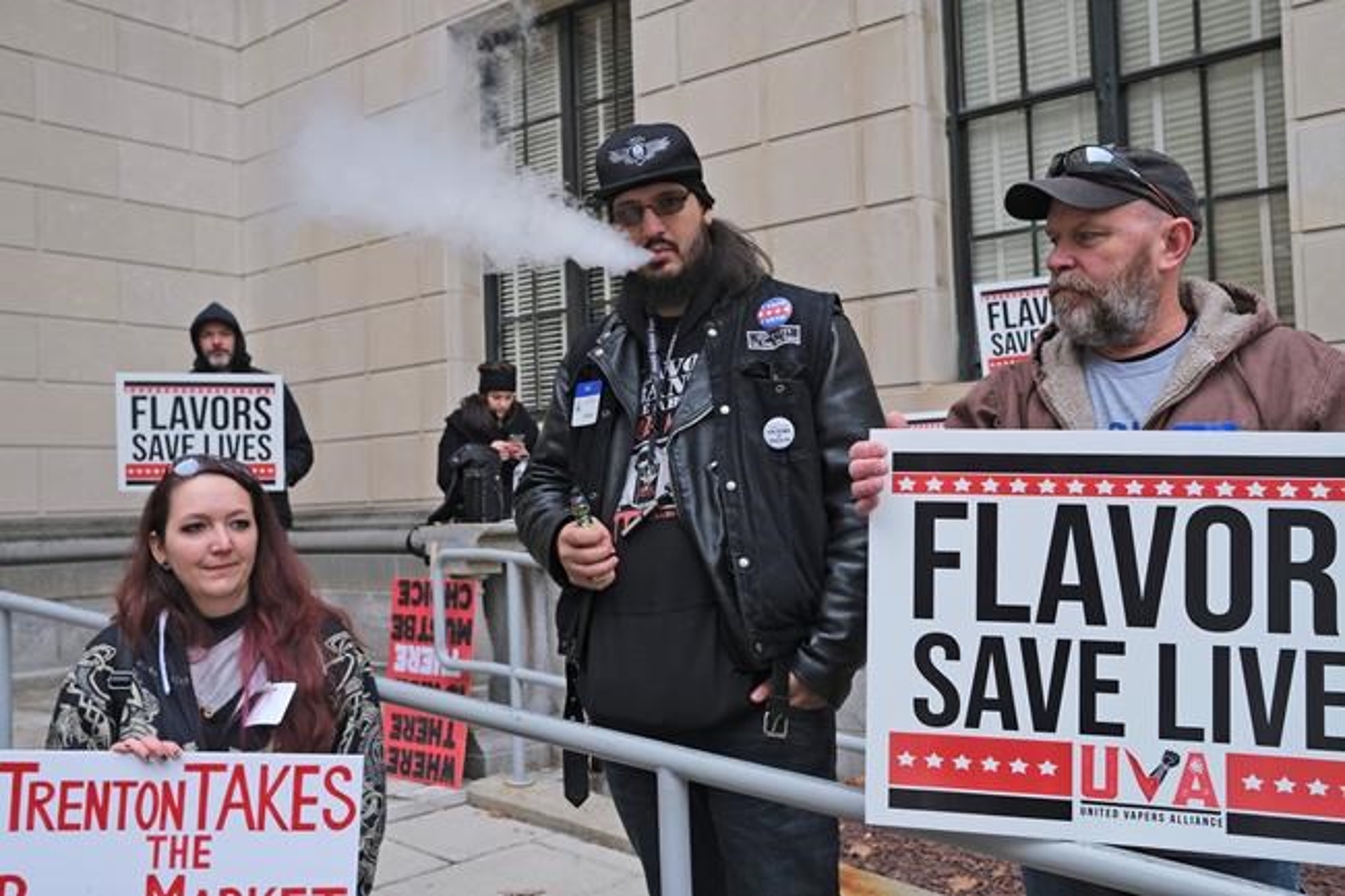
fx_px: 1307
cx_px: 672
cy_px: 448
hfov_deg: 54.4
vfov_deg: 37.8
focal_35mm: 35
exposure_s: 1/210
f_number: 5.6
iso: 400
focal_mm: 23
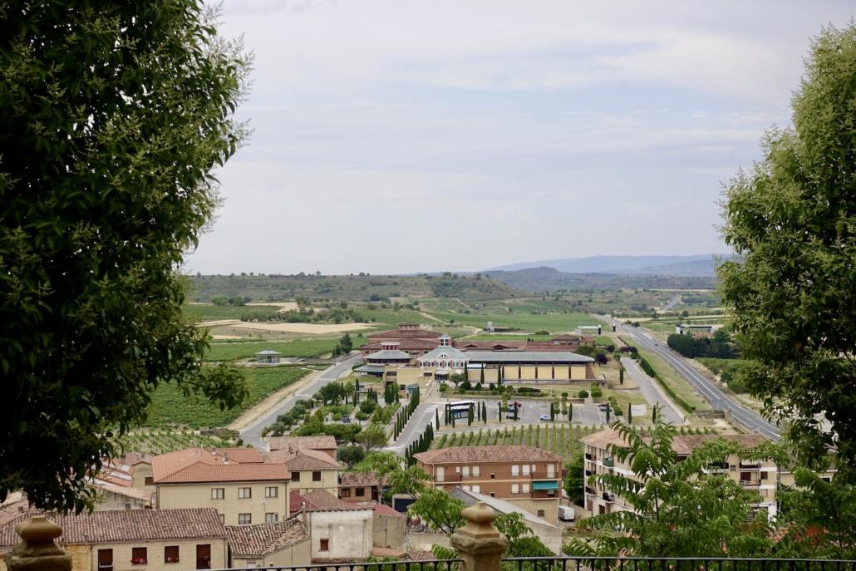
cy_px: 286
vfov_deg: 19.5
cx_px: 428
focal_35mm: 70
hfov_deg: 28.8
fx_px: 1665
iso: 125
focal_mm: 25.7
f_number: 5.6
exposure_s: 1/320
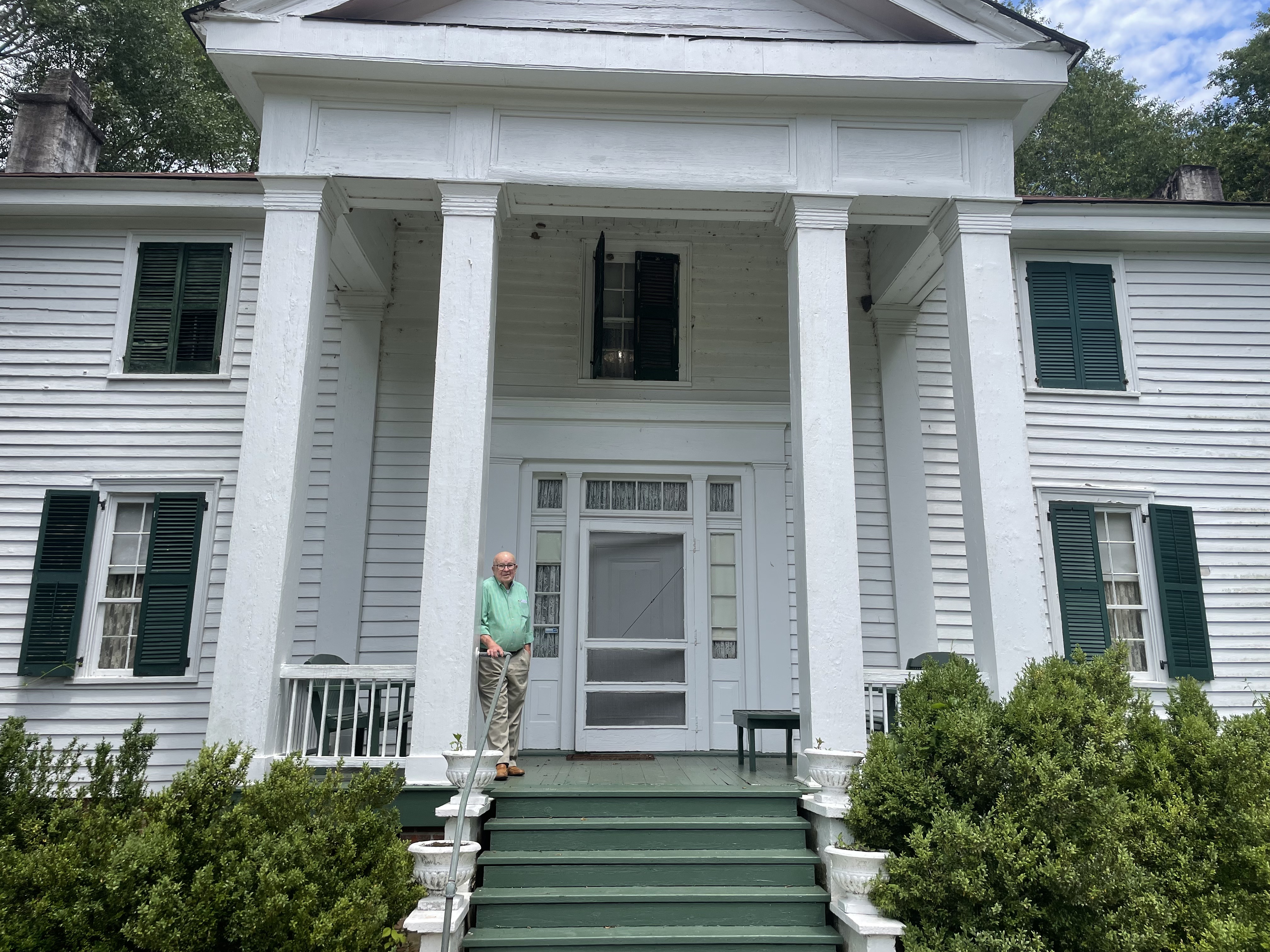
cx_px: 635
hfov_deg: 67.3
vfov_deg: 53.1
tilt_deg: +14.3
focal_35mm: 26
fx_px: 954
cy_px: 476
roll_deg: +0.1
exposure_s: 1/2451
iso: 32
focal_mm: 4.2
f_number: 1.6
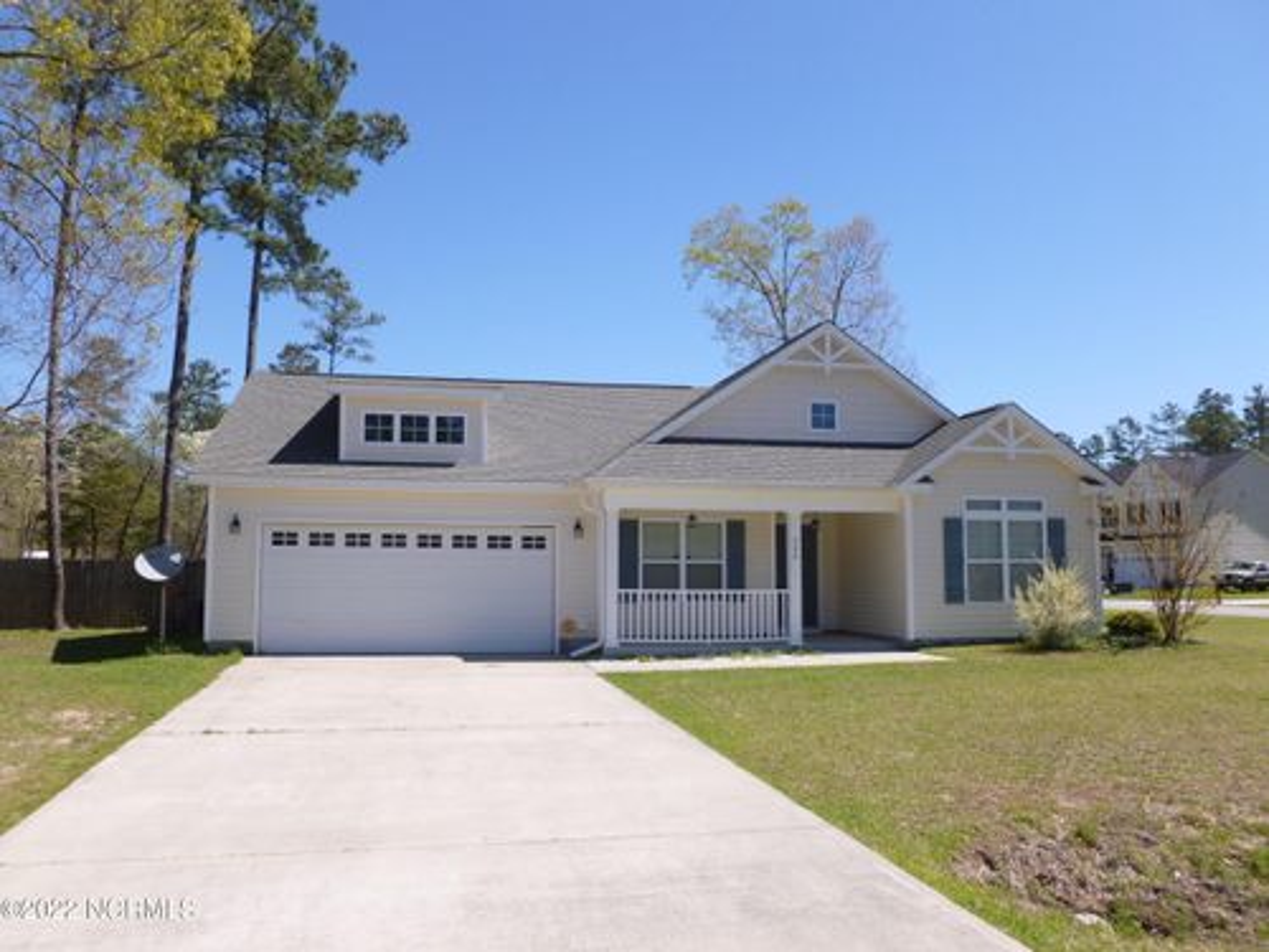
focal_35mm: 28
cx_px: 634
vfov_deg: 49.7
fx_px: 1026
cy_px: 476
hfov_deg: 63.4
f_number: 10
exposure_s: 1/160
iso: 100
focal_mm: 5
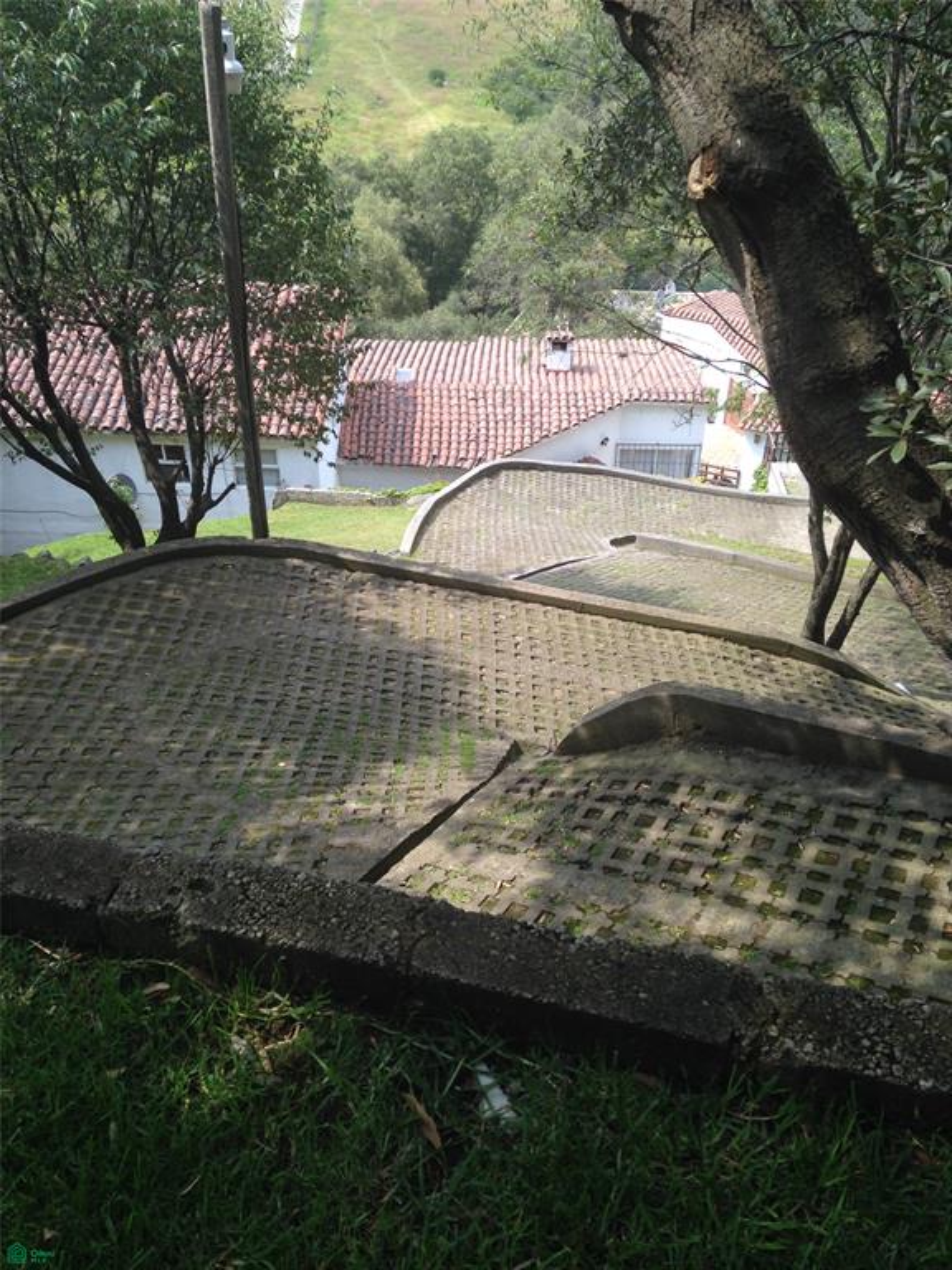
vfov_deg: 55.4
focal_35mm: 33
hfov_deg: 42.9
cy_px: 635
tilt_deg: -32.2
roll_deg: -1.4
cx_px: 476
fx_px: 1210
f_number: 2.4
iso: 50
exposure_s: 1/521
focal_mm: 4.12
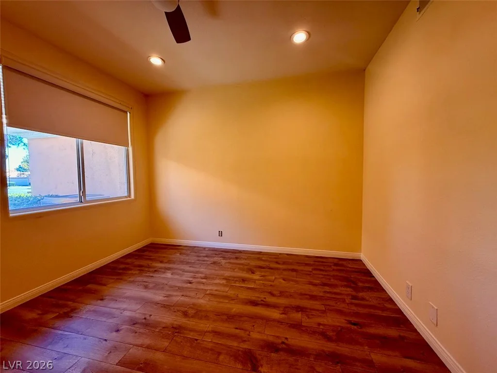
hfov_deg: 102.1
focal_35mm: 14
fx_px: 201
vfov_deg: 85.7
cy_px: 186
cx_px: 248
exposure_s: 1/99
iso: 160
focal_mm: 2.22
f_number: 2.2
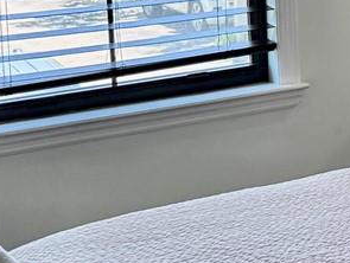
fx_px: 1316
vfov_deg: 11.1
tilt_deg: -4.8
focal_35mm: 130
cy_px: -92
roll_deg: +0.3
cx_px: 726
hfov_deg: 12.9
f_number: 1.78
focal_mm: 6.76
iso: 200
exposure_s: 1/226
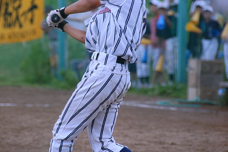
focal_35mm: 319
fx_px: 2019
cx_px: 100
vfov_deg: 4.3
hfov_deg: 6.5
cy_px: 64
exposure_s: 1/500
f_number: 5.6
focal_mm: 170
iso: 450
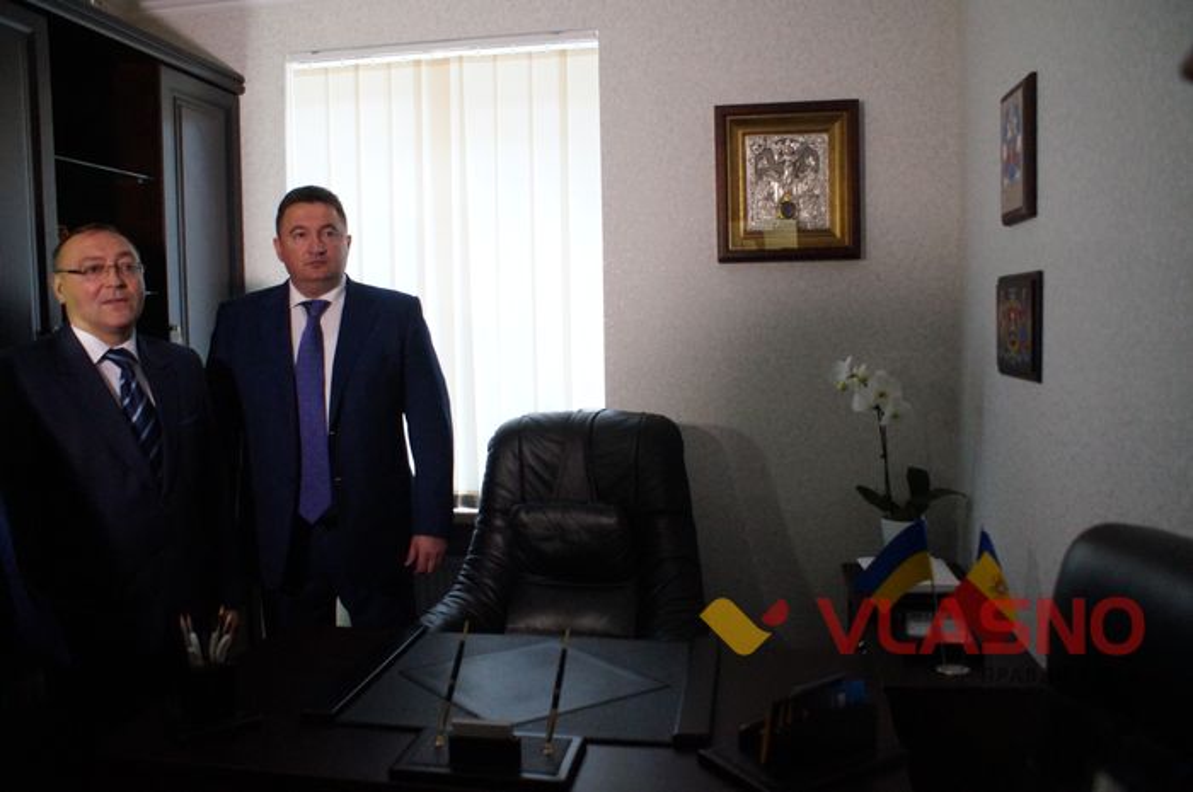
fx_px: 993
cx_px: 596
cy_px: 396
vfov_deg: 43.5
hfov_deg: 62.0
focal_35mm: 30
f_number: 4
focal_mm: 20
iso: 3200
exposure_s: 1/125
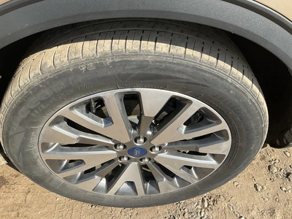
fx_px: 245
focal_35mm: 29
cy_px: 110
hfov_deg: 61.7
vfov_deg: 48.2
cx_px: 146
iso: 25
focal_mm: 3
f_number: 1.8
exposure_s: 1/842
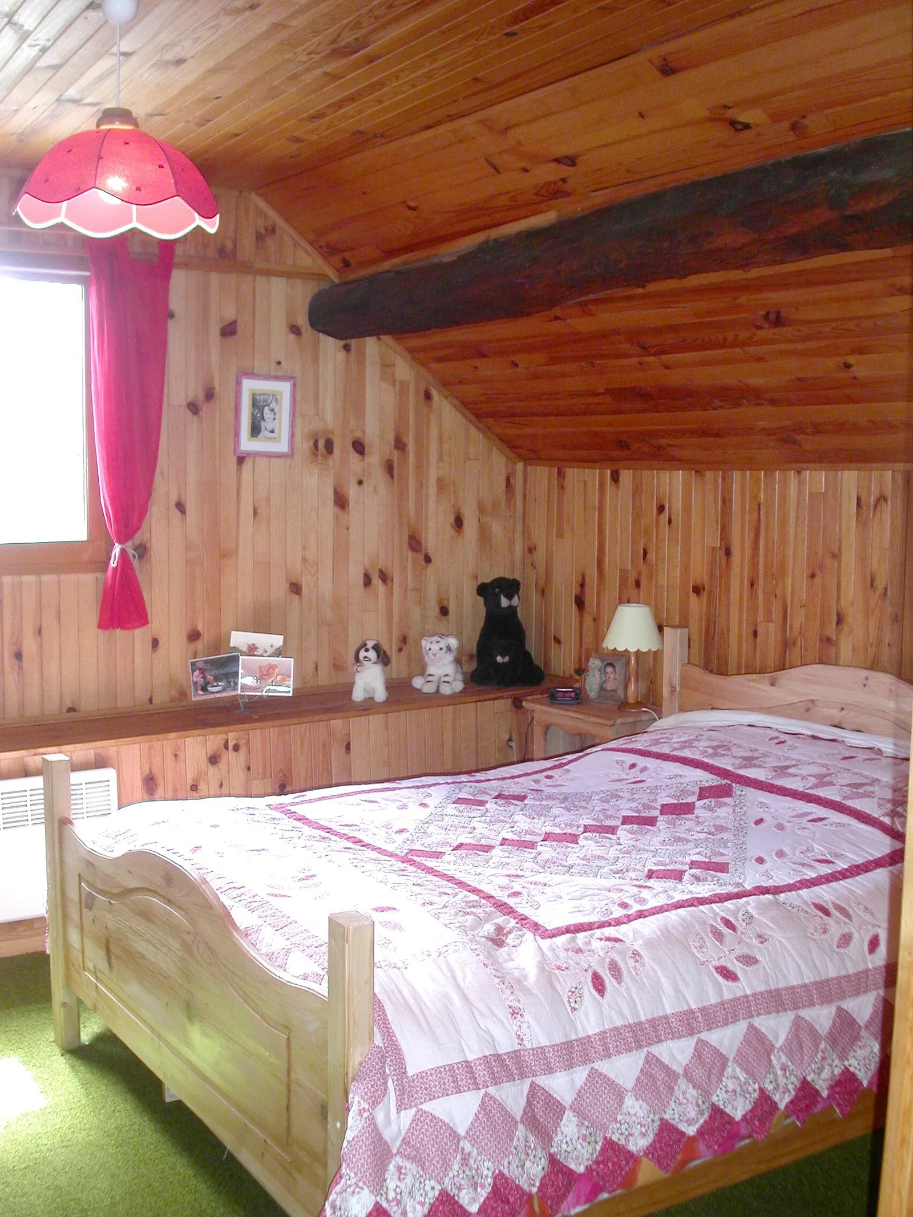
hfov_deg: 37.7
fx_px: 1336
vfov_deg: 49.0
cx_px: 456
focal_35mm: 38
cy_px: 608
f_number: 2.8
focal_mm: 7.8
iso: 100
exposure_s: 1/30
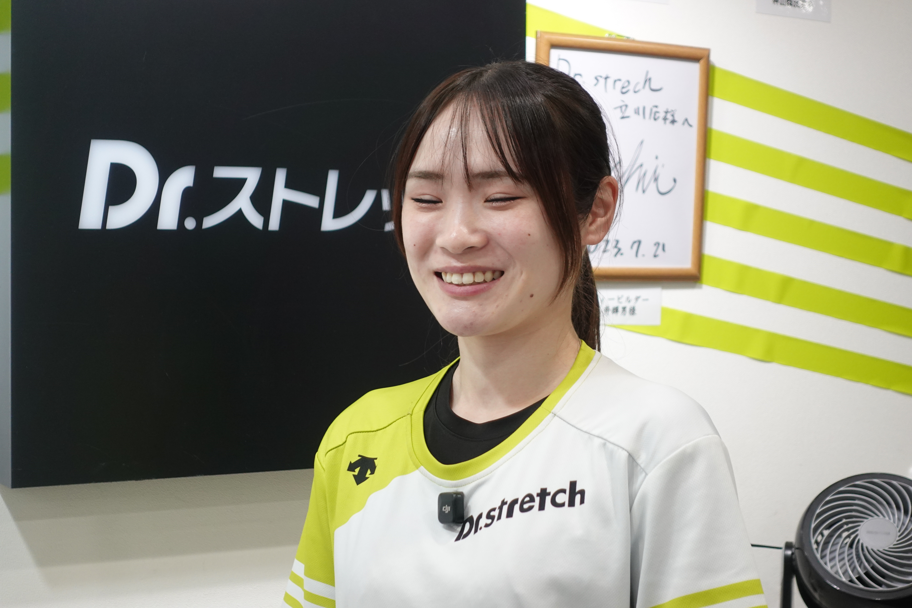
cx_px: 456
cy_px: 304
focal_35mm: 70
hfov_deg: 28.8
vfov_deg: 19.5
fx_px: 1773
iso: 500
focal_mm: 25.7
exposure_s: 1/80
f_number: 2.8
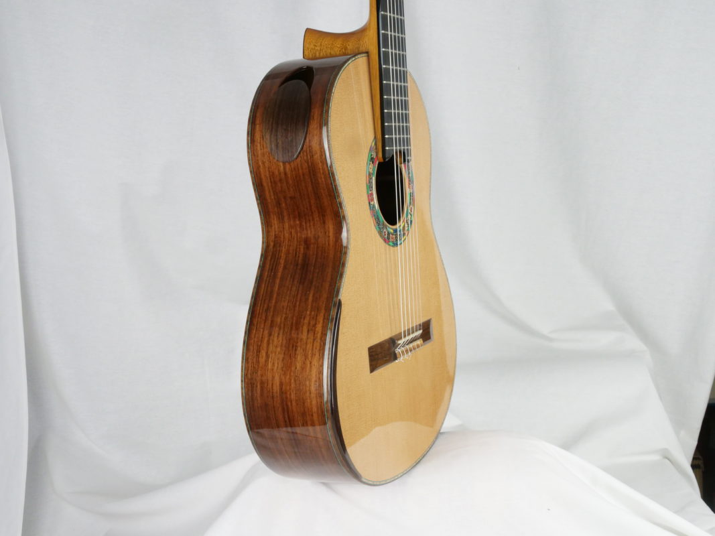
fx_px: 909
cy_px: 268
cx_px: 358
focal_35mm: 44
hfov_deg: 43.0
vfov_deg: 32.9
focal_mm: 22
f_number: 10
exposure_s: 1/60
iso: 2000
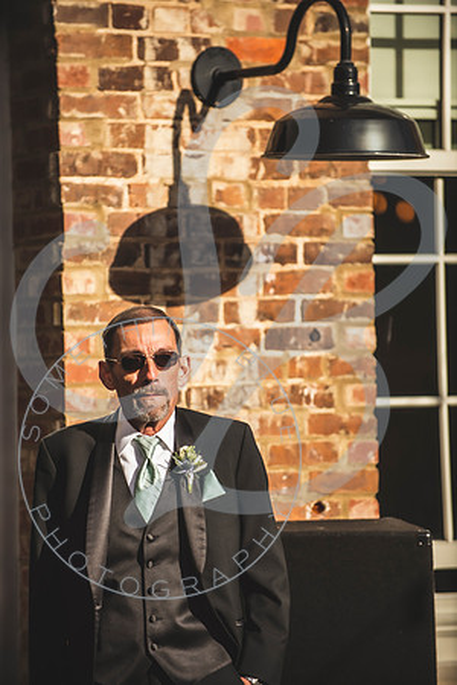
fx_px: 3618
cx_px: 228
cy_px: 342
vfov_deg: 10.8
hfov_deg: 7.2
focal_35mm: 190
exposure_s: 1/2500
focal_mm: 190
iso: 100
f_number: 2.8
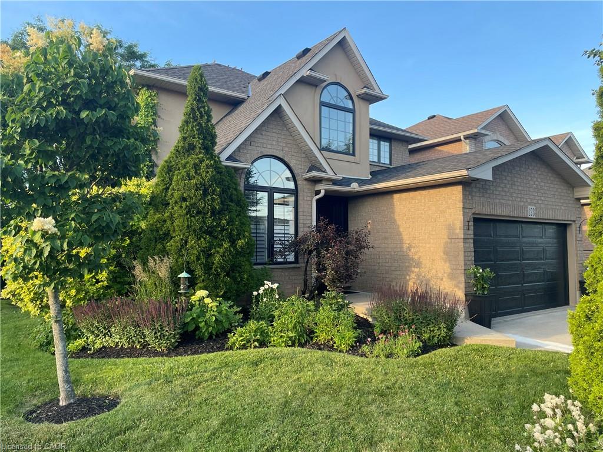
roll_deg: -0.5
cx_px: 302
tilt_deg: +3.8
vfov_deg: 53.1
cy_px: 226
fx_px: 453
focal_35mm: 26
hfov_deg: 67.3
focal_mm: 4.2
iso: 32
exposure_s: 1/254
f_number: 1.6
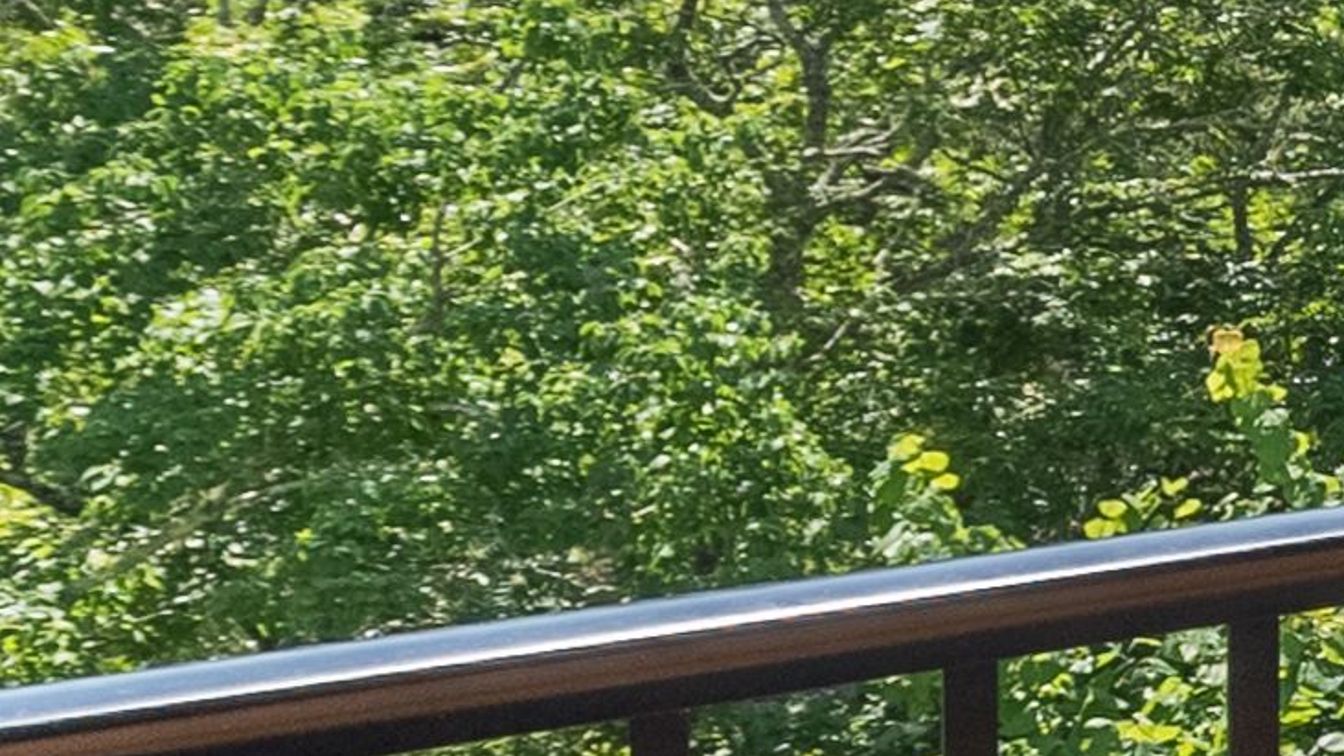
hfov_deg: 15.8
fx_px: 2601
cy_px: 131
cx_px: 3133
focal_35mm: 73
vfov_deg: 16.4
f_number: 7.1
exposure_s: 1/500
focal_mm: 12
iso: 160
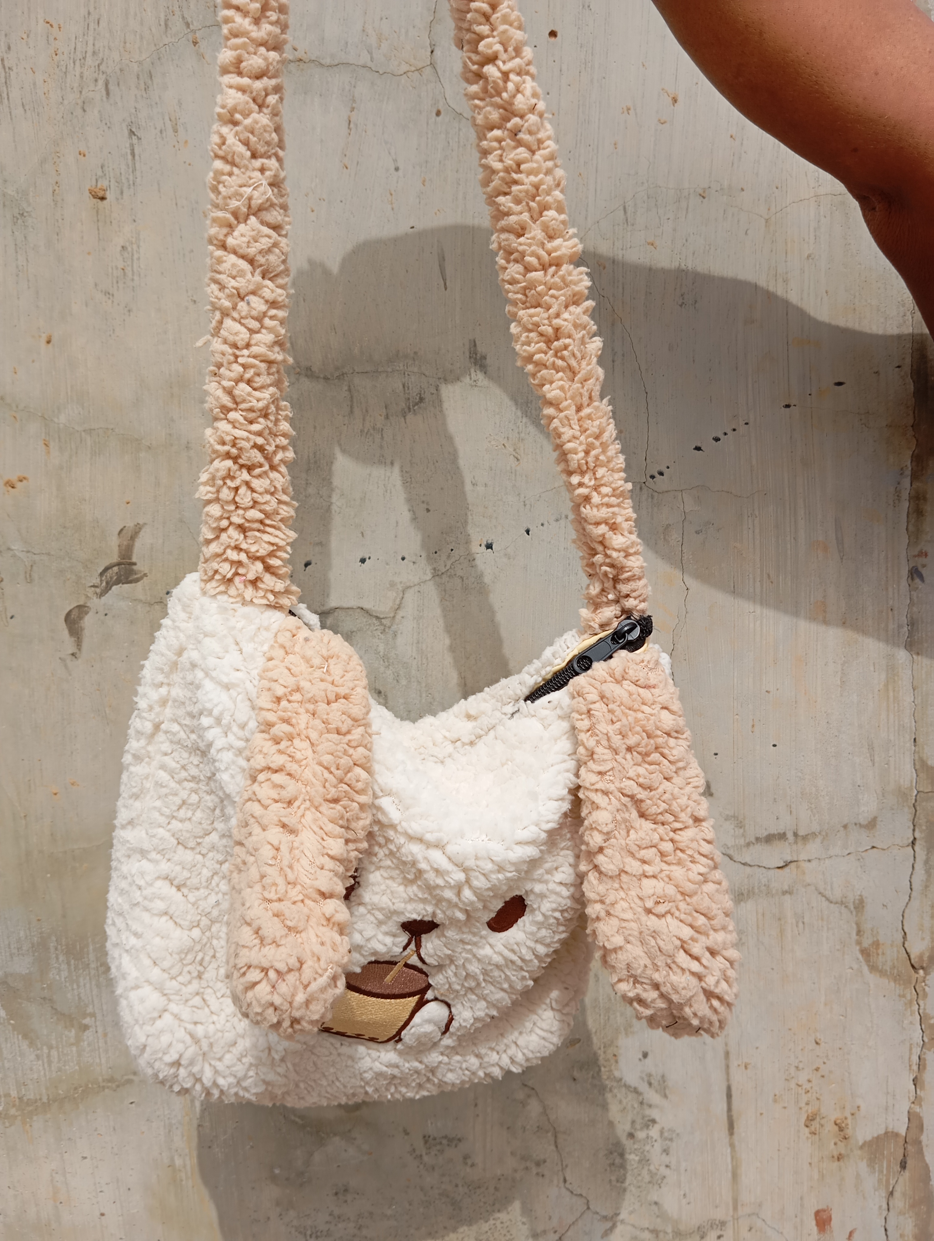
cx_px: 467
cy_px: 620
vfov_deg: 63.4
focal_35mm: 28
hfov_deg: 49.9
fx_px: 1005
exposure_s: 1/826
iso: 108
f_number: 1.8
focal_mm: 4.22
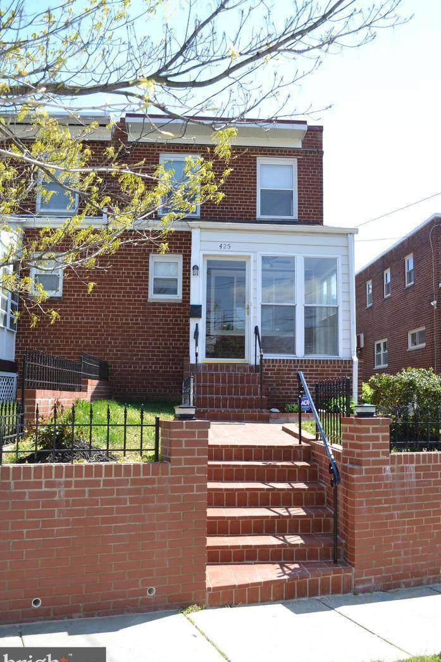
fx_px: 569
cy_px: 341
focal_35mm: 31
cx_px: 223
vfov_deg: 60.3
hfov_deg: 42.3
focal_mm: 20
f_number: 6.3
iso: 100
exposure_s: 1/200
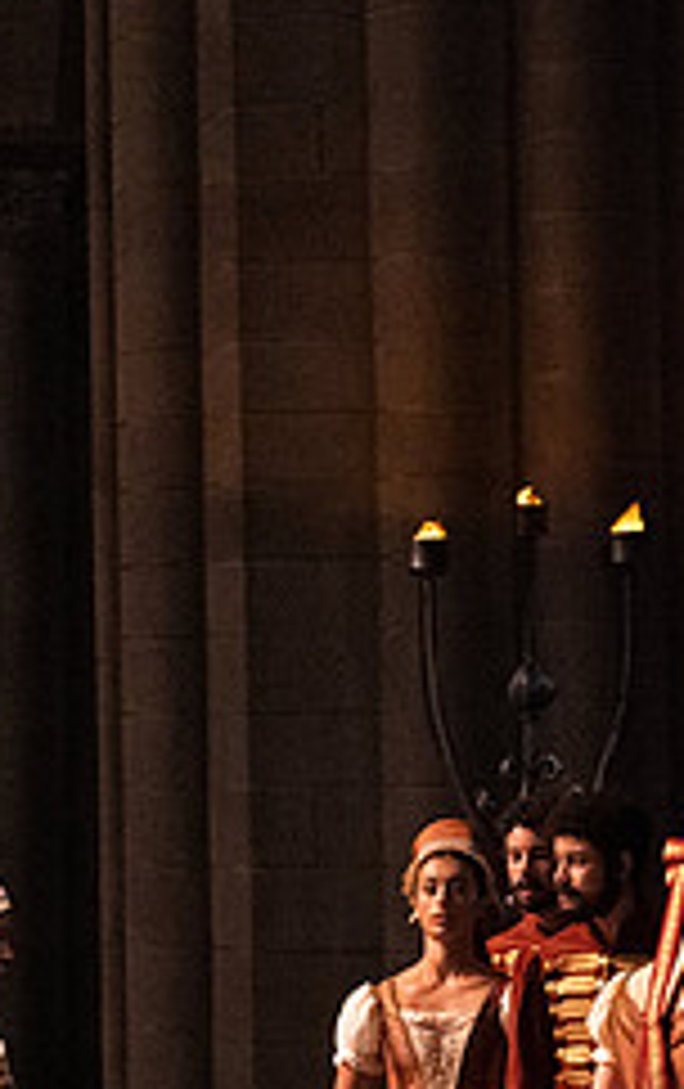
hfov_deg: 3.3
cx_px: 94
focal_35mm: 400
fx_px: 11888
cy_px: 803
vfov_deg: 5.2
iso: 25600
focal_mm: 164
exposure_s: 1/320
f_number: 5
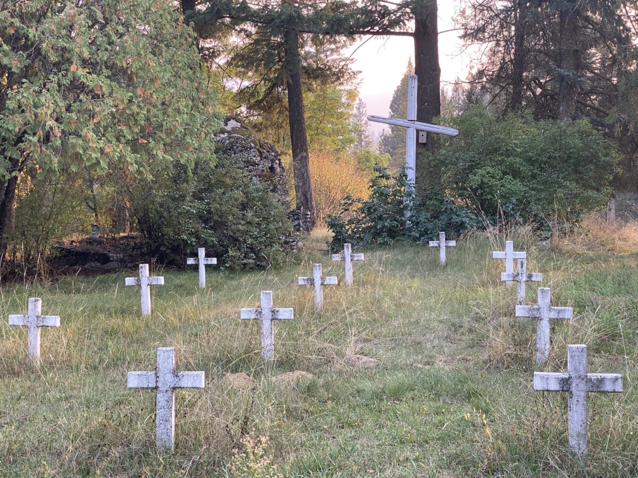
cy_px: 239
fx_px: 958
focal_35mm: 52
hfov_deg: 36.8
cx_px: 319
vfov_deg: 28.0
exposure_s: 1/122
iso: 64
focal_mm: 6
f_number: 2
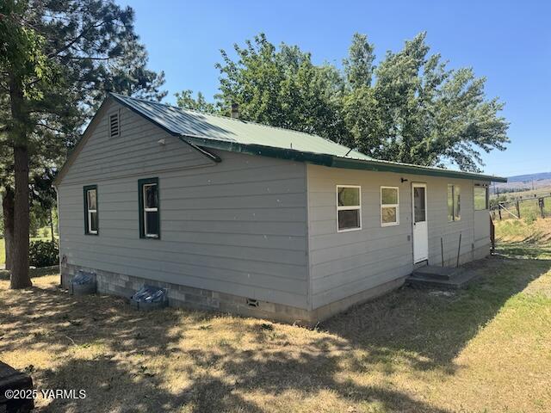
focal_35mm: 24
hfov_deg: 71.6
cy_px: 206
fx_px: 382
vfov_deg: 56.8
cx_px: 276
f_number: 1.78
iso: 80
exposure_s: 1/1818
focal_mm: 6.76
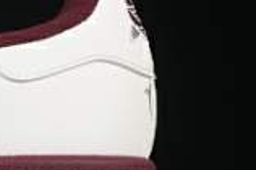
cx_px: -224
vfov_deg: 4.0
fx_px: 2458
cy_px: 5
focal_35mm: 346
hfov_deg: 5.8
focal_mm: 50
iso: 160
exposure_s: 1/80
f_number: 8
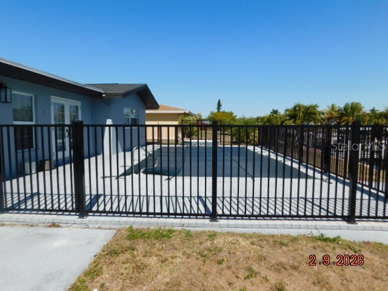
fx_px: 258
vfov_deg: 58.9
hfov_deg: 73.9
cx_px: 194
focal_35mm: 23
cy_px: 146
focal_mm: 4
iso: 125
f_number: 6
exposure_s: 1/640
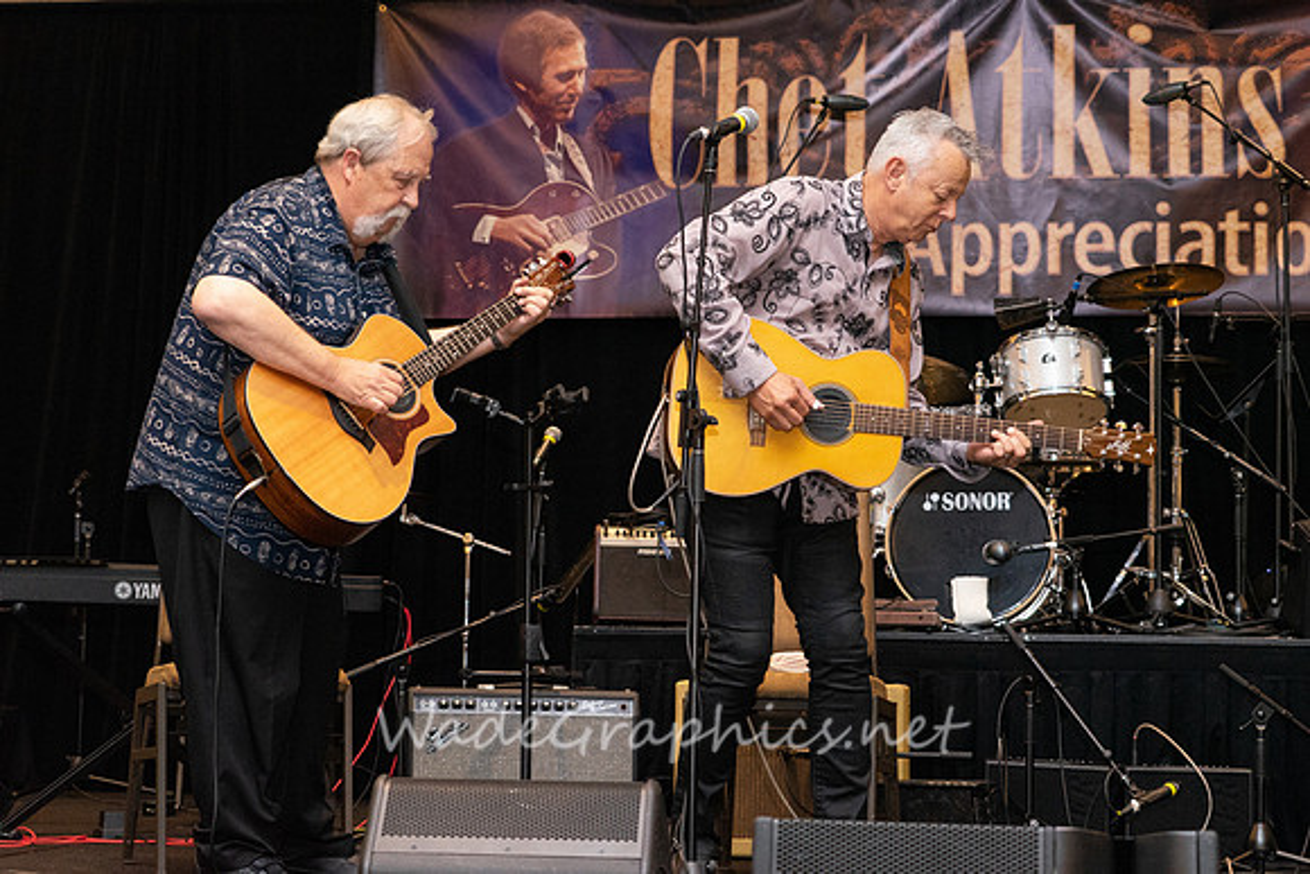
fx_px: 2580
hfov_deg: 28.5
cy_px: 397
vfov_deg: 19.2
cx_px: 640
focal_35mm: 71
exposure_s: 1/200
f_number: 5
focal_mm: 65
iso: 4000
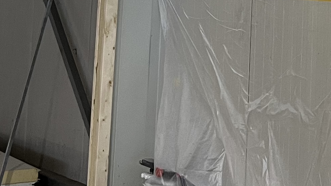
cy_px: -174
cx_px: 336
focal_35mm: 116
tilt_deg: +7.7
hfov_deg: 18.0
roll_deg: -1.9
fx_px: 1018
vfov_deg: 9.8
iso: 125
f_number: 1.6
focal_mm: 5.1
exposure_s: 1/50
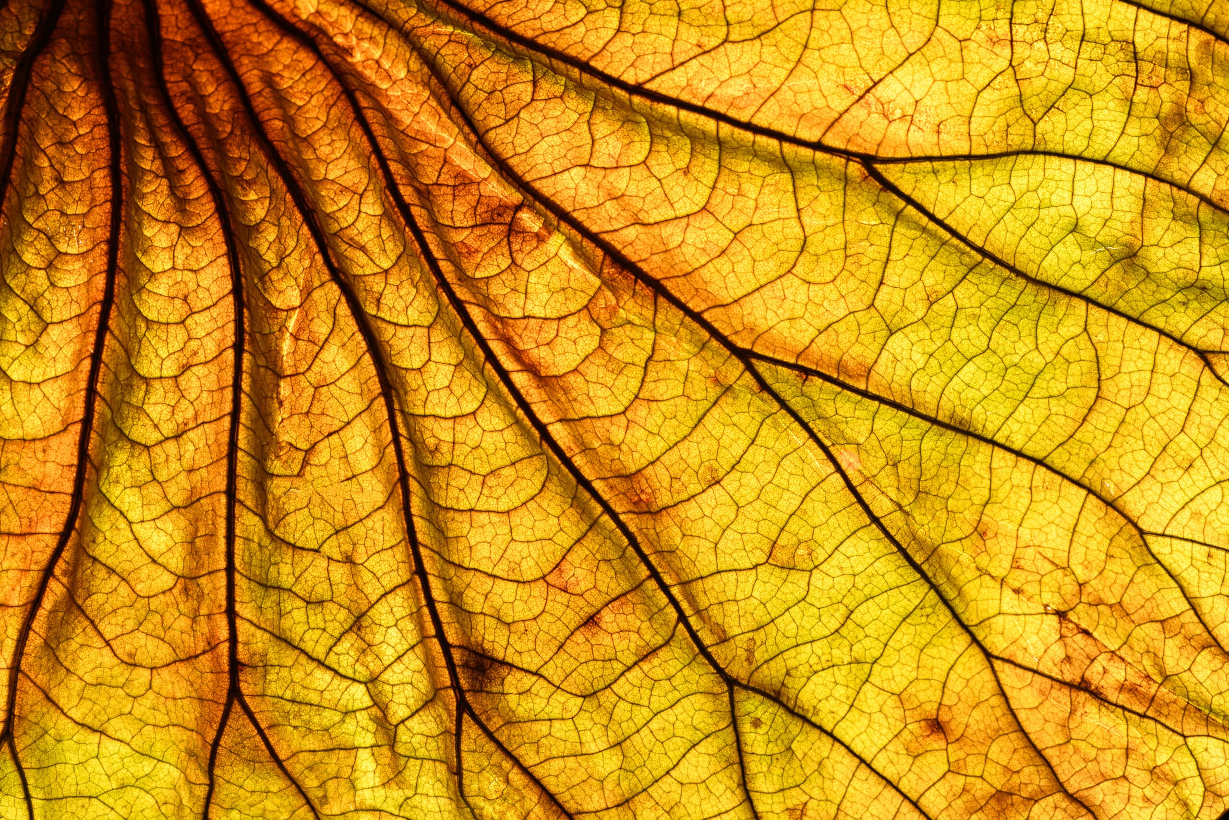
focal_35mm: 105
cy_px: 410
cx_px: 614
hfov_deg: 19.5
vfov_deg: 13.0
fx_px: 3585
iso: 64
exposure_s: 1/200
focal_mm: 105
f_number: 16
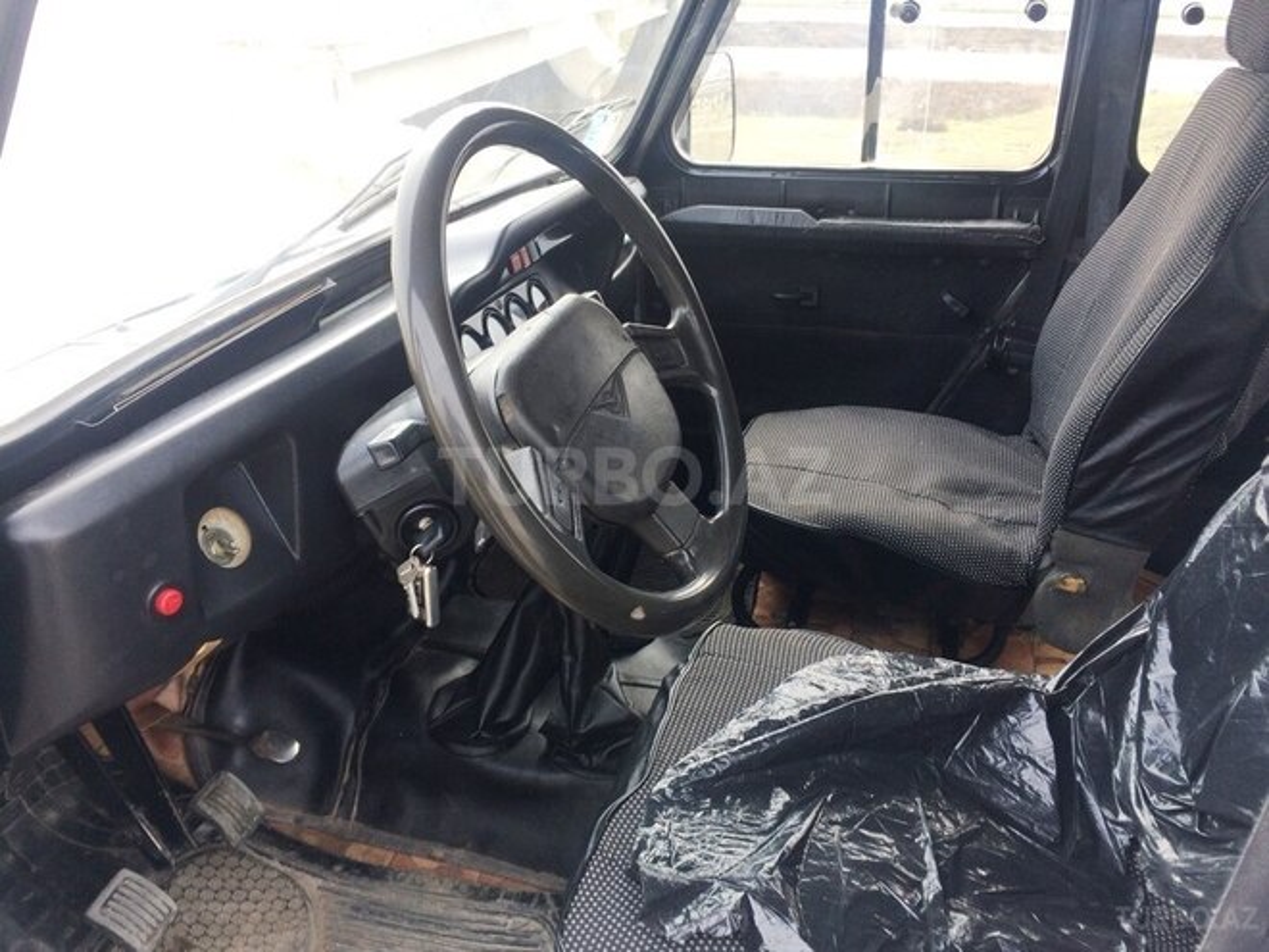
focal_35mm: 29
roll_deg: -1.4
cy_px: 476
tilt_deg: -24.0
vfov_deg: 48.2
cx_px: 634
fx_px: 1063
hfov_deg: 61.7
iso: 32
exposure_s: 1/107
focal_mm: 4.15
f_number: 2.2
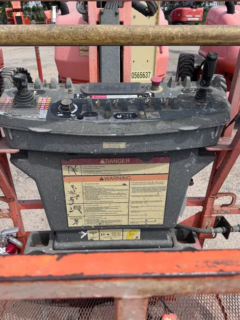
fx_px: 250
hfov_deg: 51.3
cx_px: 115
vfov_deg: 65.3
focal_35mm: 27
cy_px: 171
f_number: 1.78
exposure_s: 1/4608
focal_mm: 6.76
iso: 80
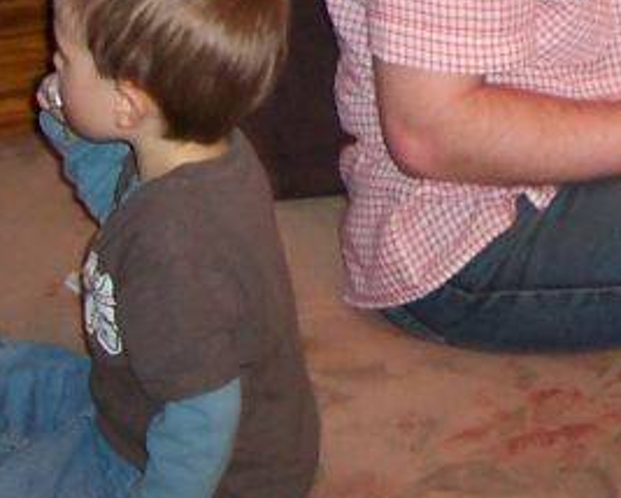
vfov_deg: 11.6
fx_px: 2354
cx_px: 984
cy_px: -219
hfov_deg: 13.9
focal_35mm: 128
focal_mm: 8
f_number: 2.8
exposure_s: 1/30
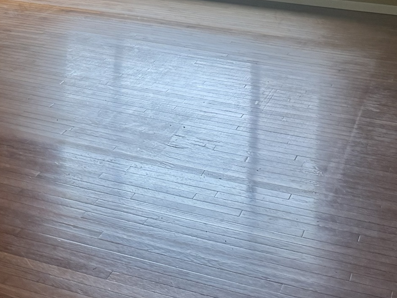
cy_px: -109
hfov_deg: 23.9
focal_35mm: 78
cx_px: -6
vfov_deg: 17.5
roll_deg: -0.8
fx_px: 895
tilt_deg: -6.2
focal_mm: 6.76
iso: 200
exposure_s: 1/60
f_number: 1.78
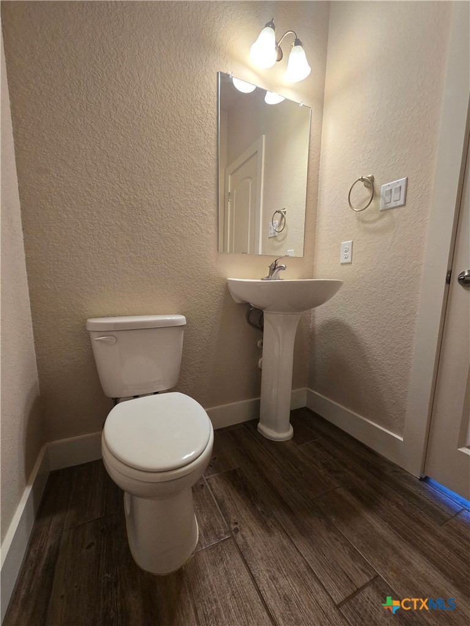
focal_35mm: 13
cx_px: 235
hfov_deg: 89.9
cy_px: 313
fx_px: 235
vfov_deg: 106.2
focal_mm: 2.2
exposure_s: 1/60
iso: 160
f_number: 2.2
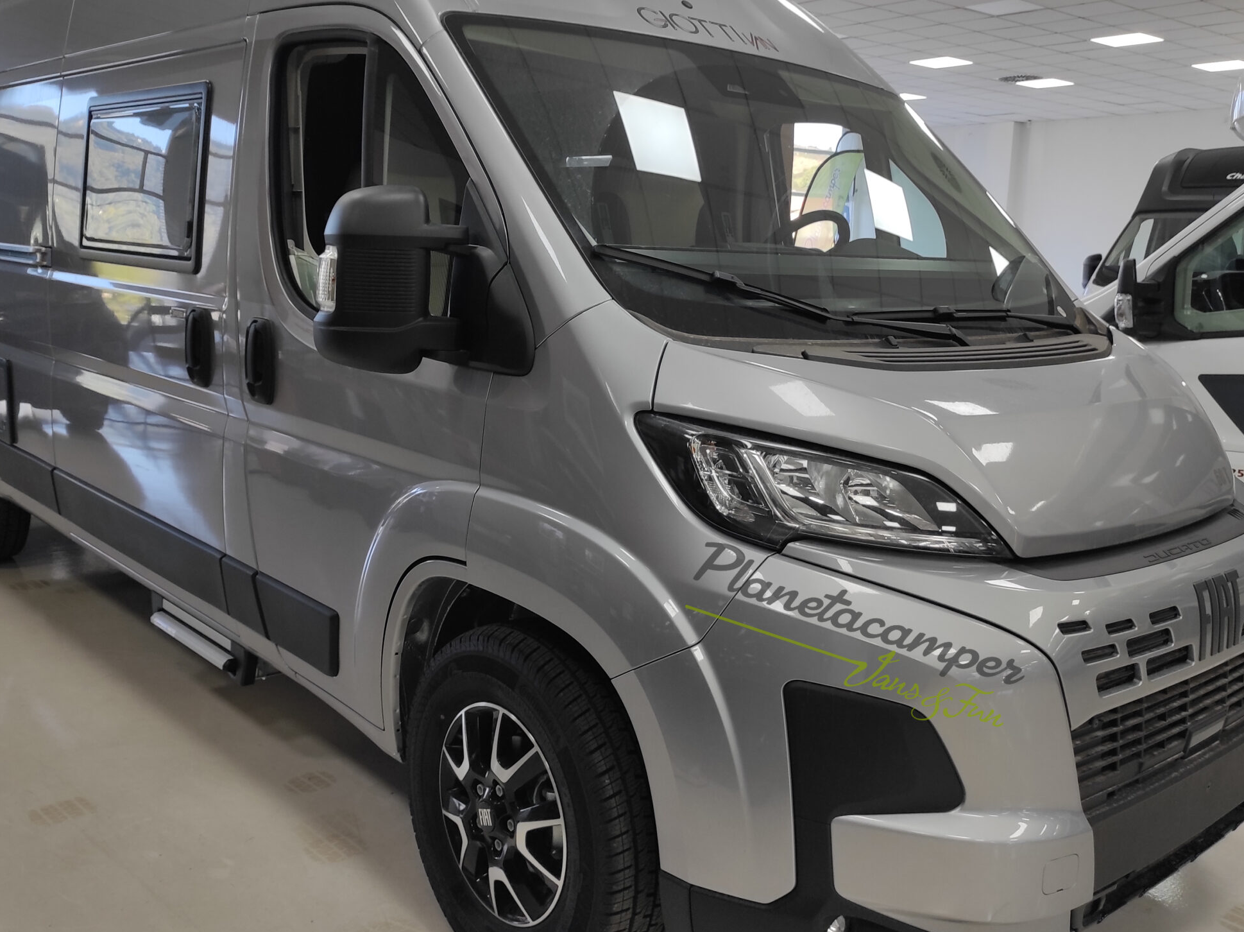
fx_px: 1185
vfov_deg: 42.9
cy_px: 425
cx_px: 604
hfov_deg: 55.4
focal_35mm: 33
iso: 120
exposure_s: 1/100
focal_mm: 5.43
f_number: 1.89
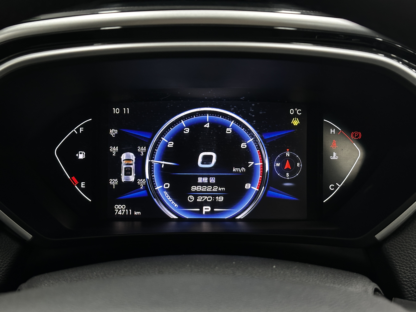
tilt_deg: -21.9
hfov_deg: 39.7
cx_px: 208
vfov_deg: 30.3
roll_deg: +1.0
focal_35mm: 48
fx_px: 577
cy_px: 156
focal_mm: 6.86
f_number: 1.78
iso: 200
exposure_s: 1/50
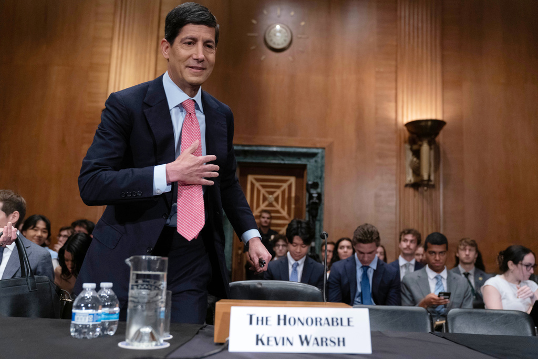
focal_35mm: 36
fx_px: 538
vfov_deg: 36.8
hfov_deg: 53.1
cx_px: 269
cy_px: 180
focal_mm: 36
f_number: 3.2
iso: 3200
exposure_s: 1/320
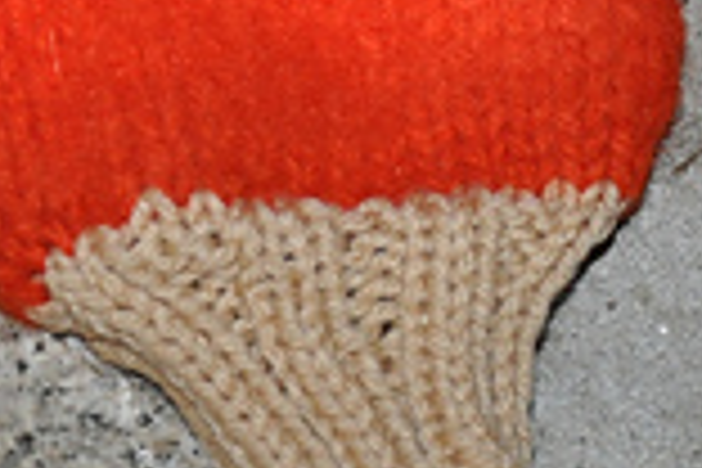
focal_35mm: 215
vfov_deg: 6.4
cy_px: -7
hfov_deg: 9.5
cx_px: 644
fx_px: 4193
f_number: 4.5
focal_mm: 35
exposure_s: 1/60
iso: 800
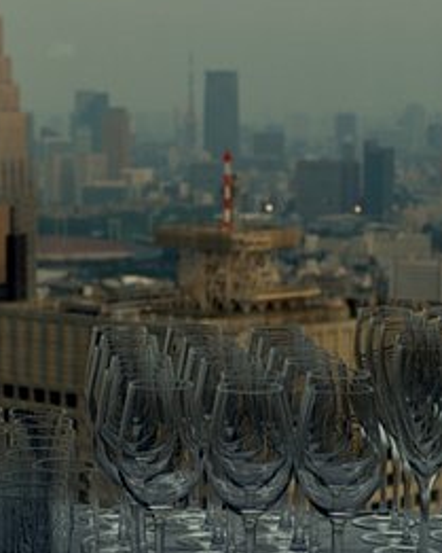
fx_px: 2025
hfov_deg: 12.4
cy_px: 269
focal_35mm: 124
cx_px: 34
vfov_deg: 15.5
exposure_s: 1/200
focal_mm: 45
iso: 200
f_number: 7.1
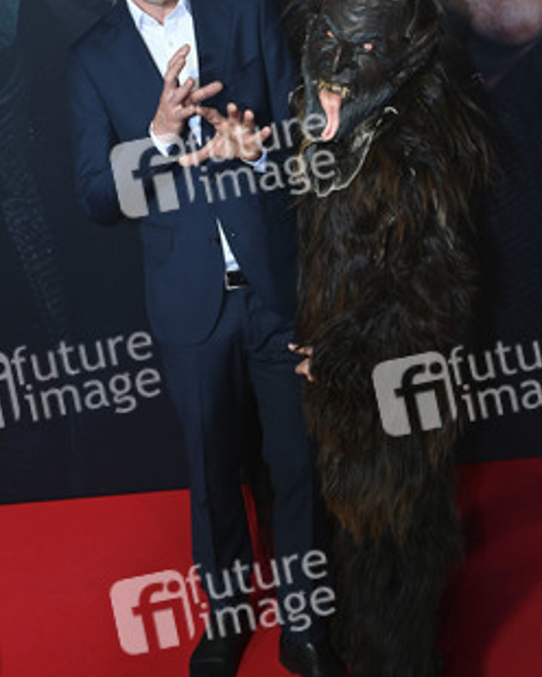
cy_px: 275
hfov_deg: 26.2
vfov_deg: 32.4
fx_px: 1163
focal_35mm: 58
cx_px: 286
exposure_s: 1/100
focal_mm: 48
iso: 1250
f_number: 5.3
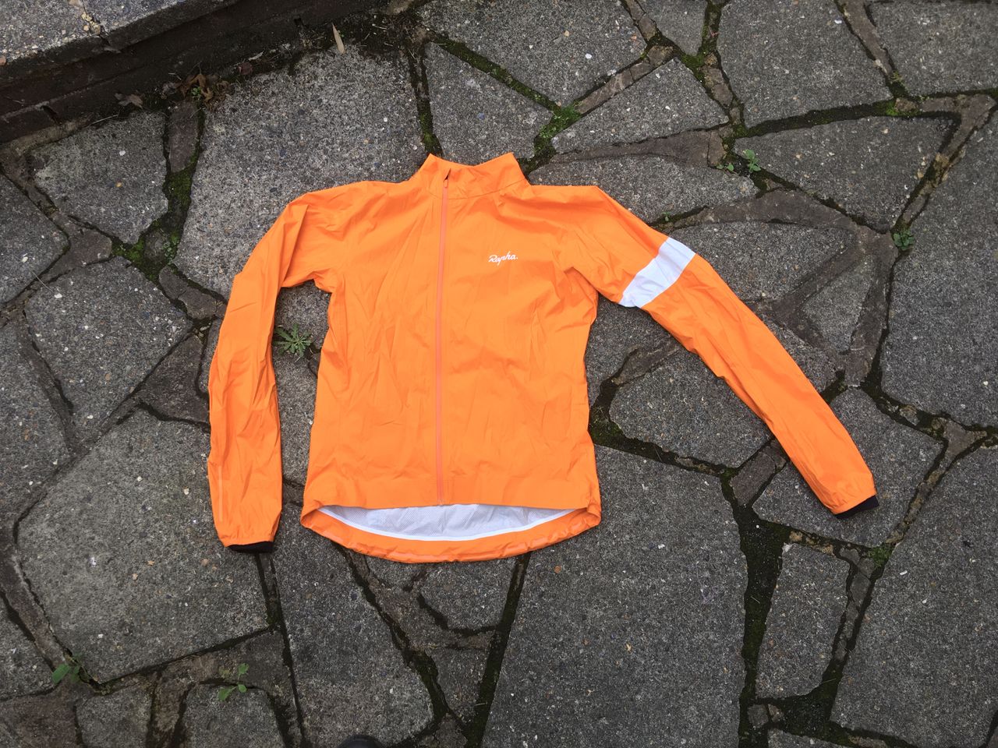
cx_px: 499
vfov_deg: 48.2
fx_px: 836
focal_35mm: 29
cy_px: 374
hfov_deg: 61.7
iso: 32
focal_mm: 4.15
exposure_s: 1/100
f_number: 2.2
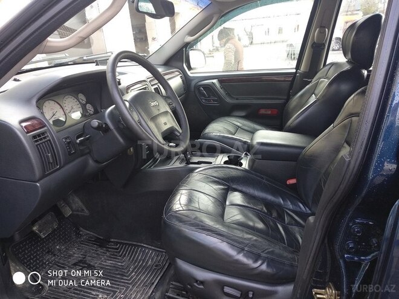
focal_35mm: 26
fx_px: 300
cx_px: 200
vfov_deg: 53.1
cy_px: 150
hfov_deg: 67.3
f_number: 2.2
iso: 160
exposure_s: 1/50
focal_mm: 3.81
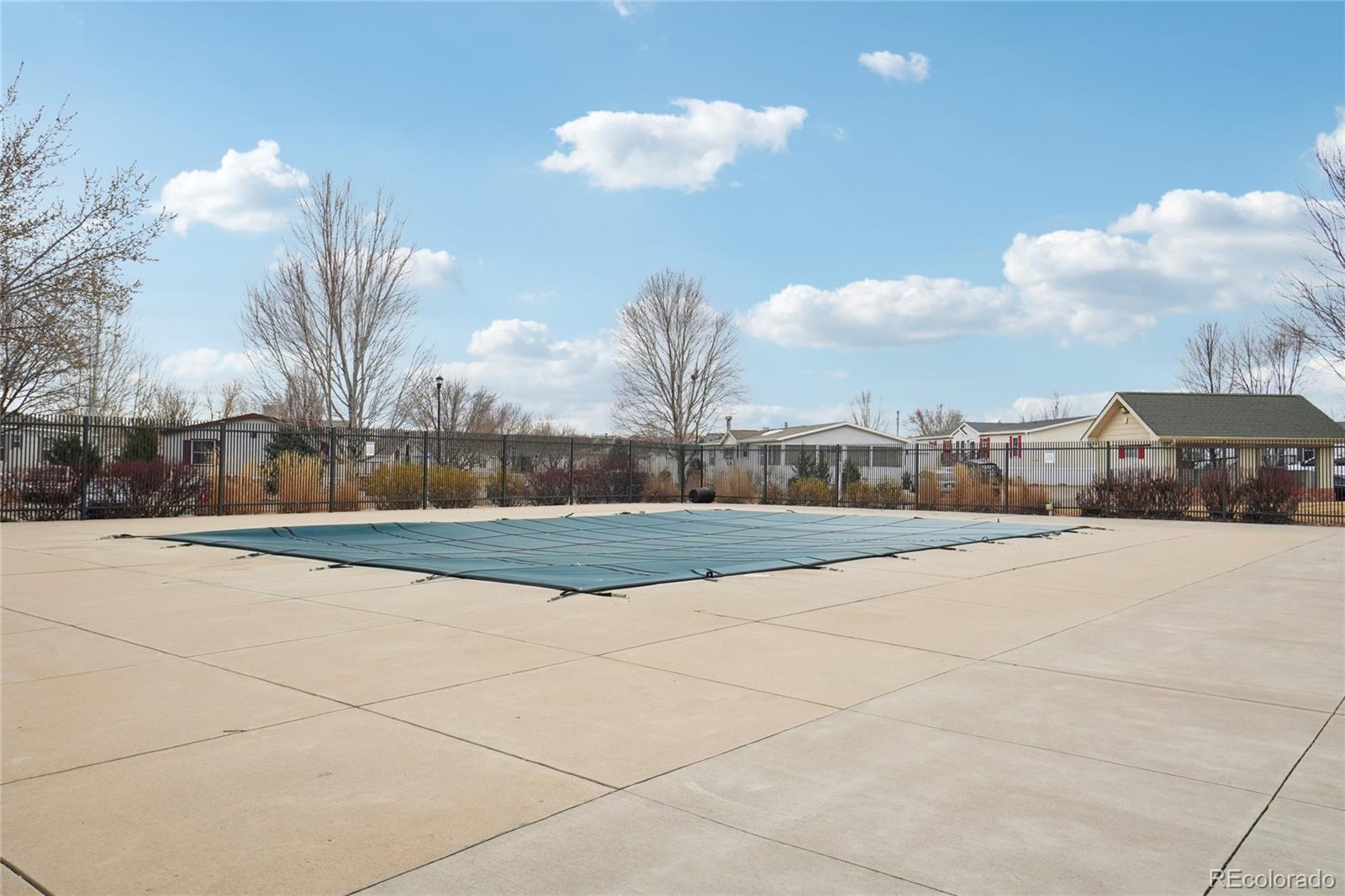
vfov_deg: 47.9
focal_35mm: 27
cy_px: 448
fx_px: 1008
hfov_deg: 67.4
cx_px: 672
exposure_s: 1/1250
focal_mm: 18
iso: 400
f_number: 8
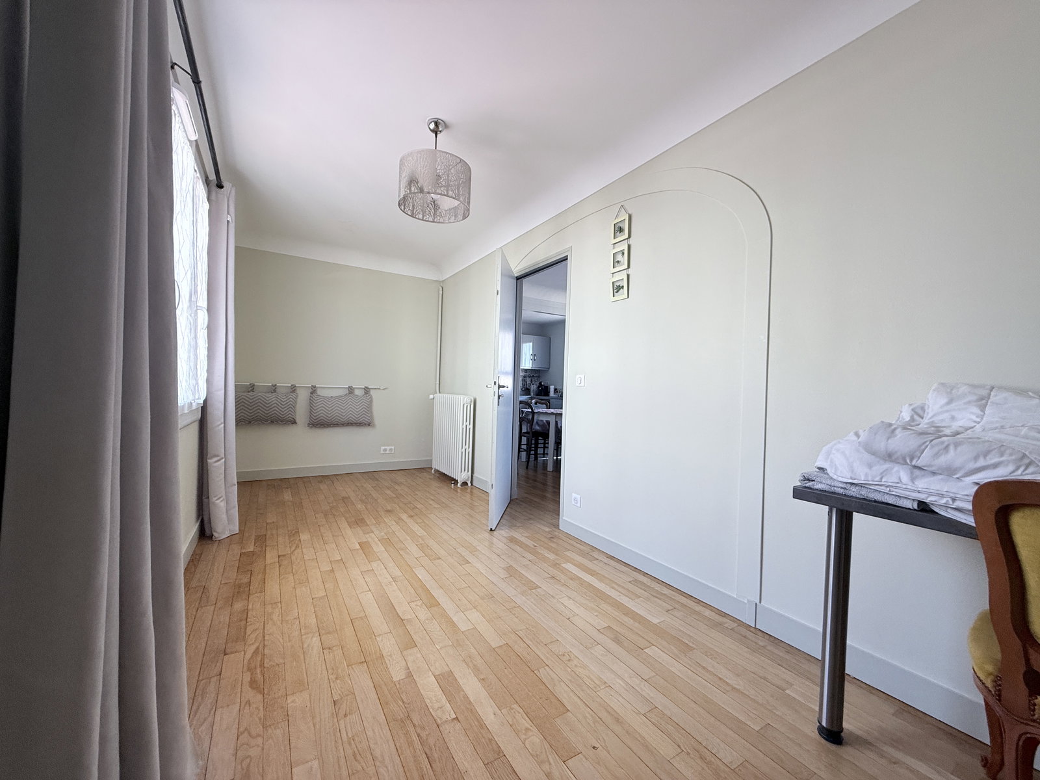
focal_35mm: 14
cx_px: 520
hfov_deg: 102.1
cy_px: 390
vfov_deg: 85.7
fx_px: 421
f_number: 2.2
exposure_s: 1/99
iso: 125
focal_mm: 2.22
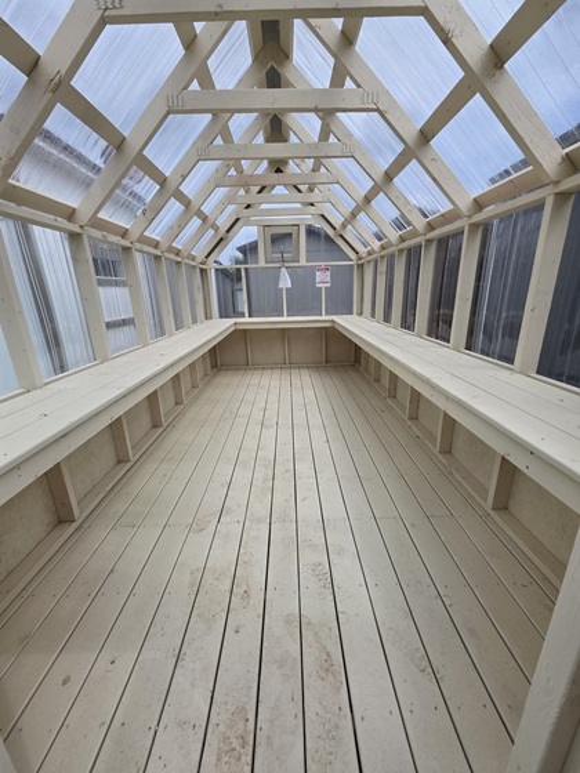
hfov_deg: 89.9
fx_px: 290
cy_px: 386
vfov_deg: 106.2
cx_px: 290
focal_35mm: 13
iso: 40
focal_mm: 2.2
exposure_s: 1/2635
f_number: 1.9
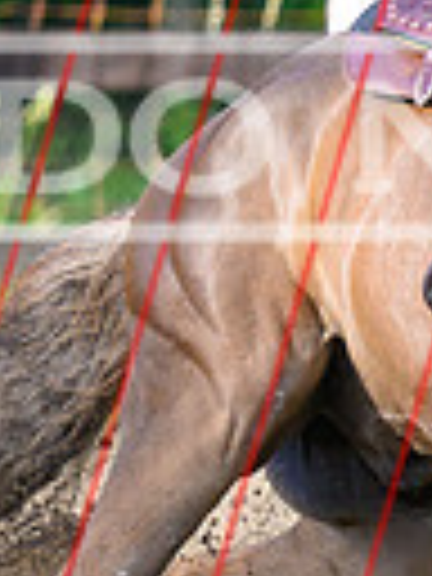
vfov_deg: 2.3
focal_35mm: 851
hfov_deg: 1.7
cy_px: 284
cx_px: 816
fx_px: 14160
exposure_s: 1/2500
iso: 640
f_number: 2.8
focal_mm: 145
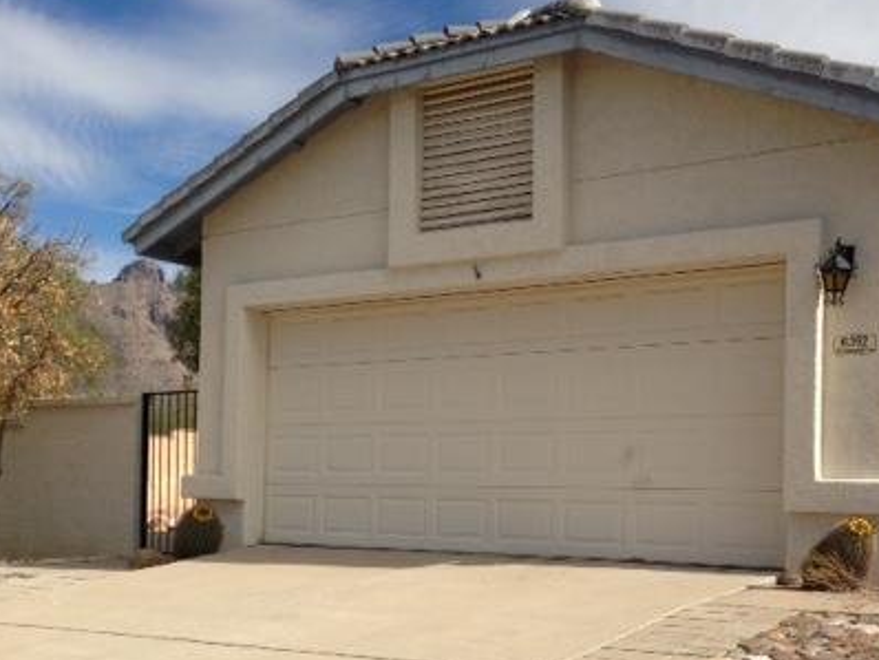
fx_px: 1347
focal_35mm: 53
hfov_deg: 36.0
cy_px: 464
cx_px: 336
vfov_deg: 27.3
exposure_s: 1/1808
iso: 50
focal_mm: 4.12
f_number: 2.4
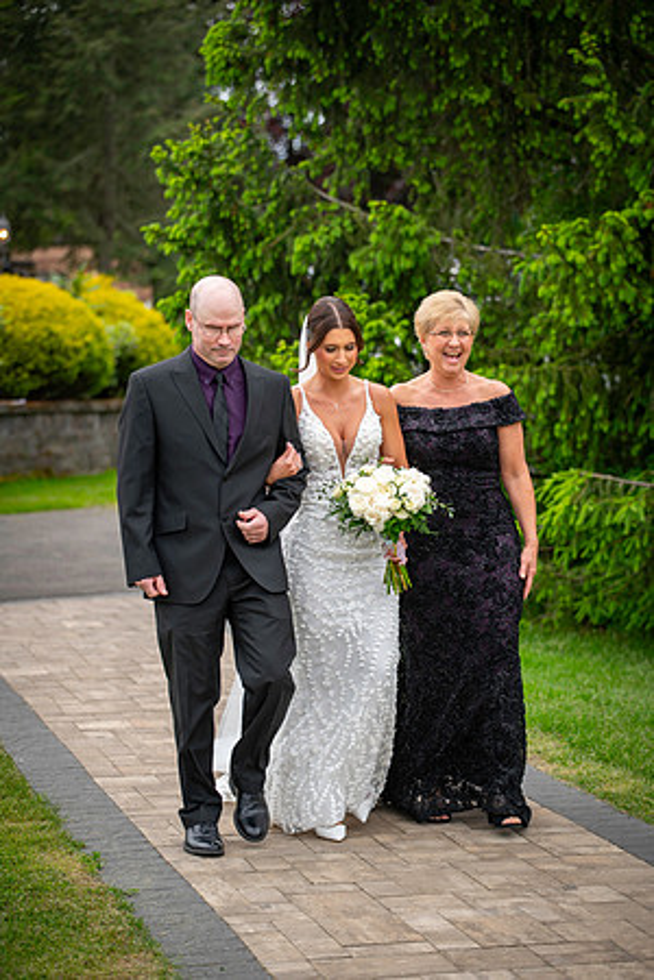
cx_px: 327
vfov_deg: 20.4
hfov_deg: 13.7
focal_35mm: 100
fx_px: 2725
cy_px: 490
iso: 100
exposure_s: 1/320
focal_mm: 100
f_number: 2.8
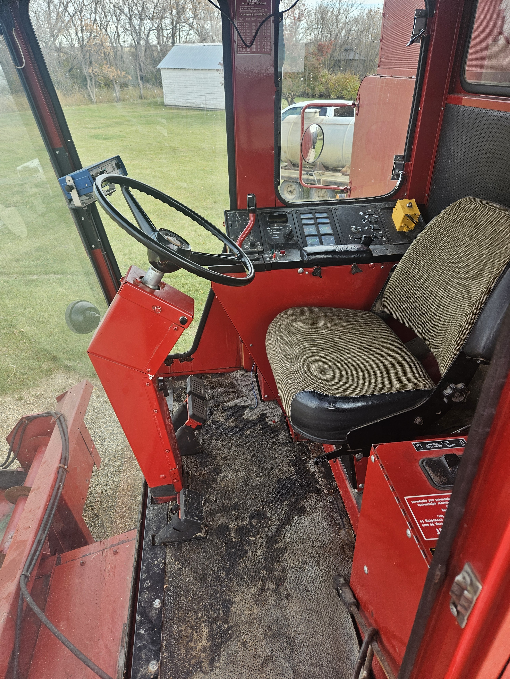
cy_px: 340
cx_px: 255
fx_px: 452
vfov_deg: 73.9
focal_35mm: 23
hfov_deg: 58.9
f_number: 1.8
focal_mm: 5.4
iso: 40
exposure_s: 1/219
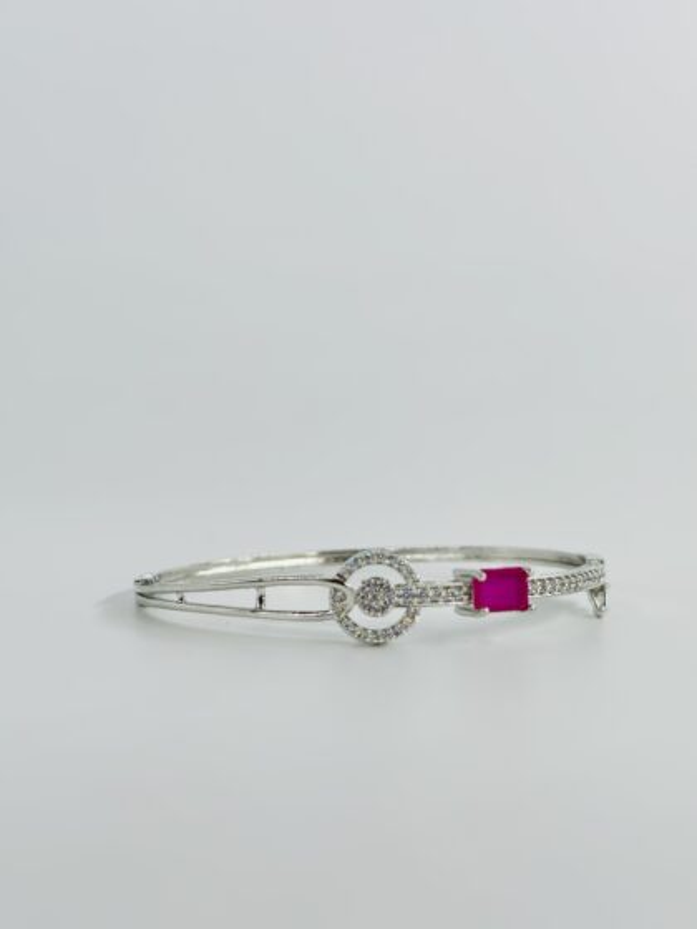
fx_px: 1289
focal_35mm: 48
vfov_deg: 39.7
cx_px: 348
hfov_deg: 30.3
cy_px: 464
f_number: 1.78
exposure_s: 1/1323
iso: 80
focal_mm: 6.86
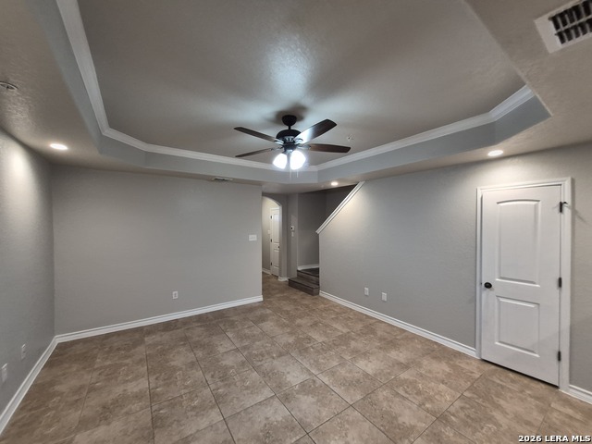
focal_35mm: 13
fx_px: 222
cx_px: 296
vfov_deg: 89.9
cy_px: 222
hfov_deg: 106.2
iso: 250
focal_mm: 1.74
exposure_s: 1/60
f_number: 2.2
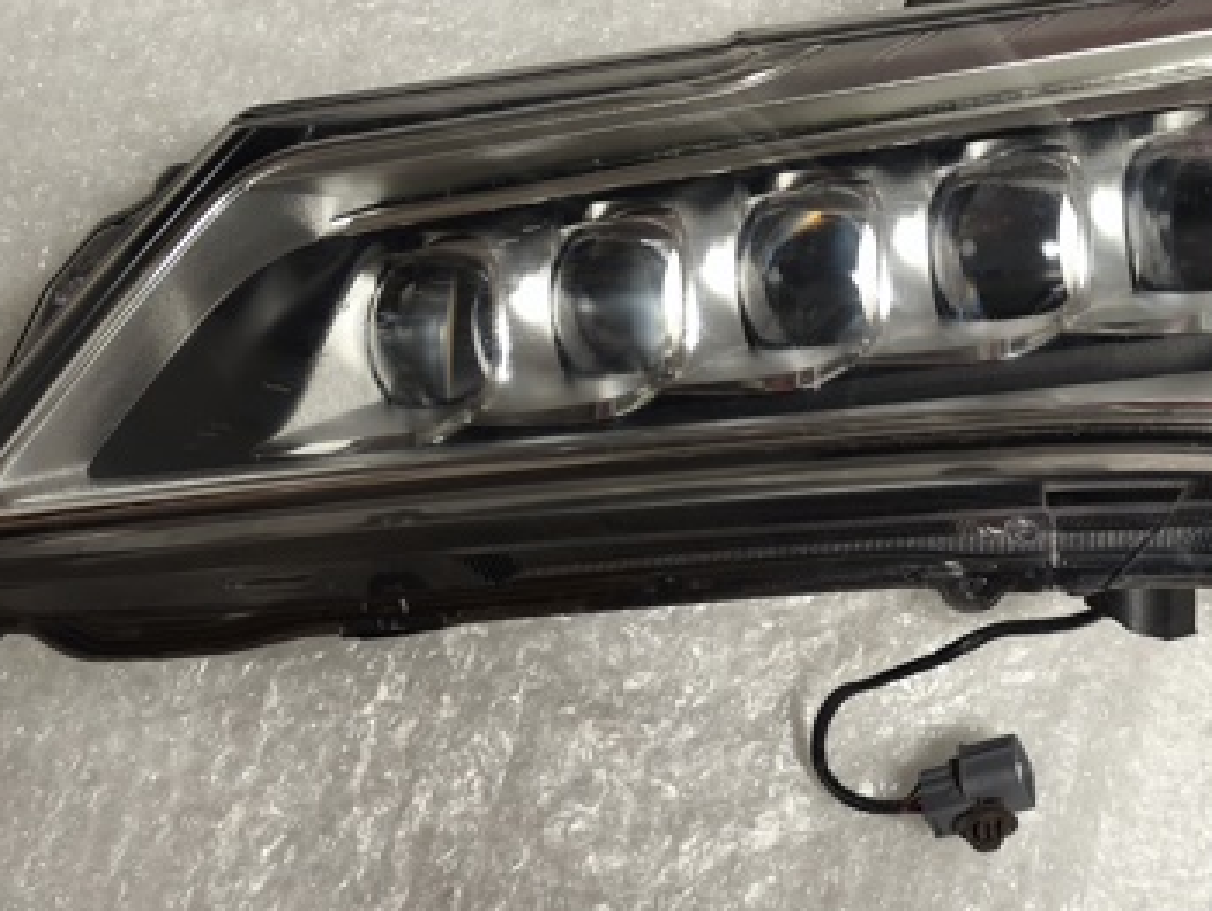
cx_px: 932
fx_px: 2242
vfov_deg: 22.9
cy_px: 326
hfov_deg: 29.7
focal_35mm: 64
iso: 500
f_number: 1.7
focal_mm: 5.35
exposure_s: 1/50
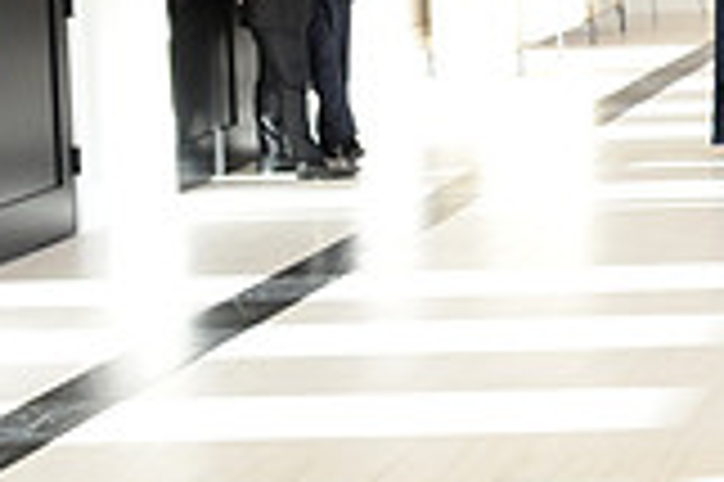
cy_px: -95
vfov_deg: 10.7
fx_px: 2531
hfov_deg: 15.4
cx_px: 962
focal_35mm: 126
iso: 1000
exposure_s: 1/160
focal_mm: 35
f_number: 5
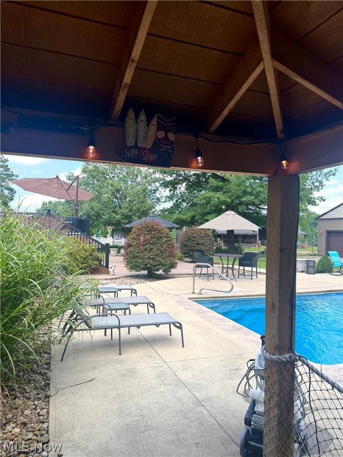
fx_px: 317
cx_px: 172
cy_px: 228
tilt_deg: +0.4
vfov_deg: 71.6
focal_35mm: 24
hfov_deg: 56.8
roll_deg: +0.2
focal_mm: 6.76
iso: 80
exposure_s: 1/1215
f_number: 1.78
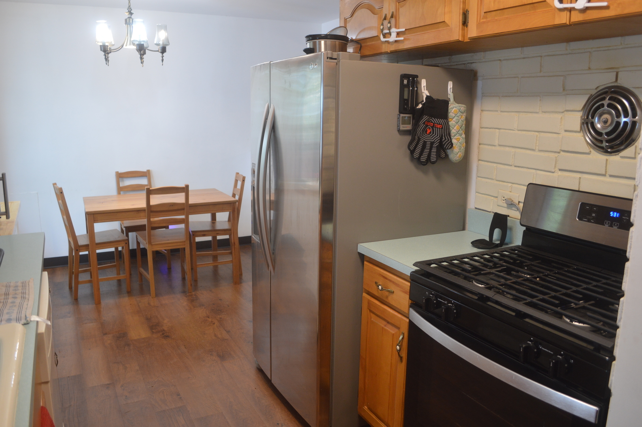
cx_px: 321
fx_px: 481
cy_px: 214
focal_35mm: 27
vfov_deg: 47.9
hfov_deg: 67.4
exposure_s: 1/20
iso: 400
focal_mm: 18
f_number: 3.5
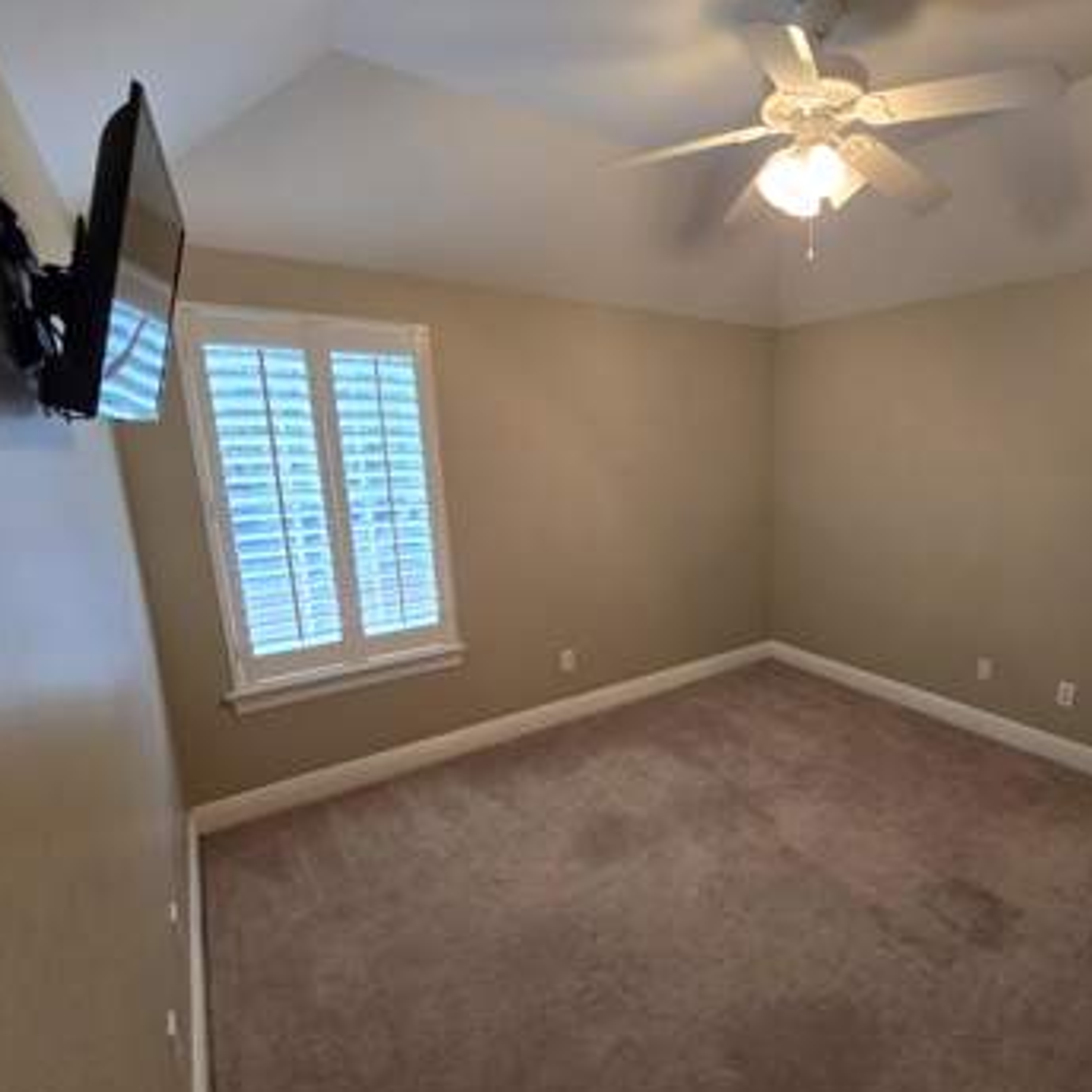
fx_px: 571
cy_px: 563
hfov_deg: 85.3
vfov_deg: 87.4
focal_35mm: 16
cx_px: 698
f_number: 2.2
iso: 250
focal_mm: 2.2
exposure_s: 1/60
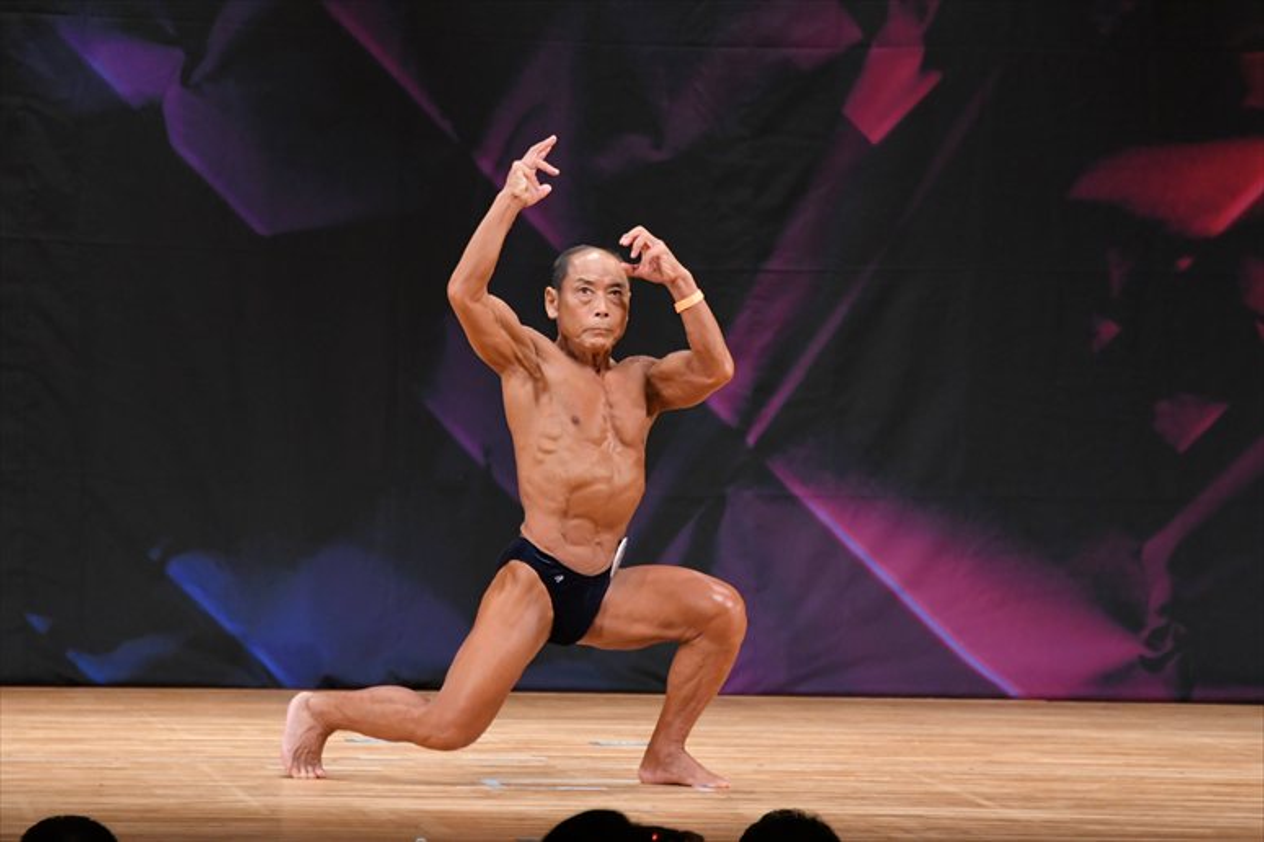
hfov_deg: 7.2
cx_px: 632
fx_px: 10002
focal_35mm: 285
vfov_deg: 4.8
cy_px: 421
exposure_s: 1/400
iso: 3200
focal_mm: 190
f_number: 5.6
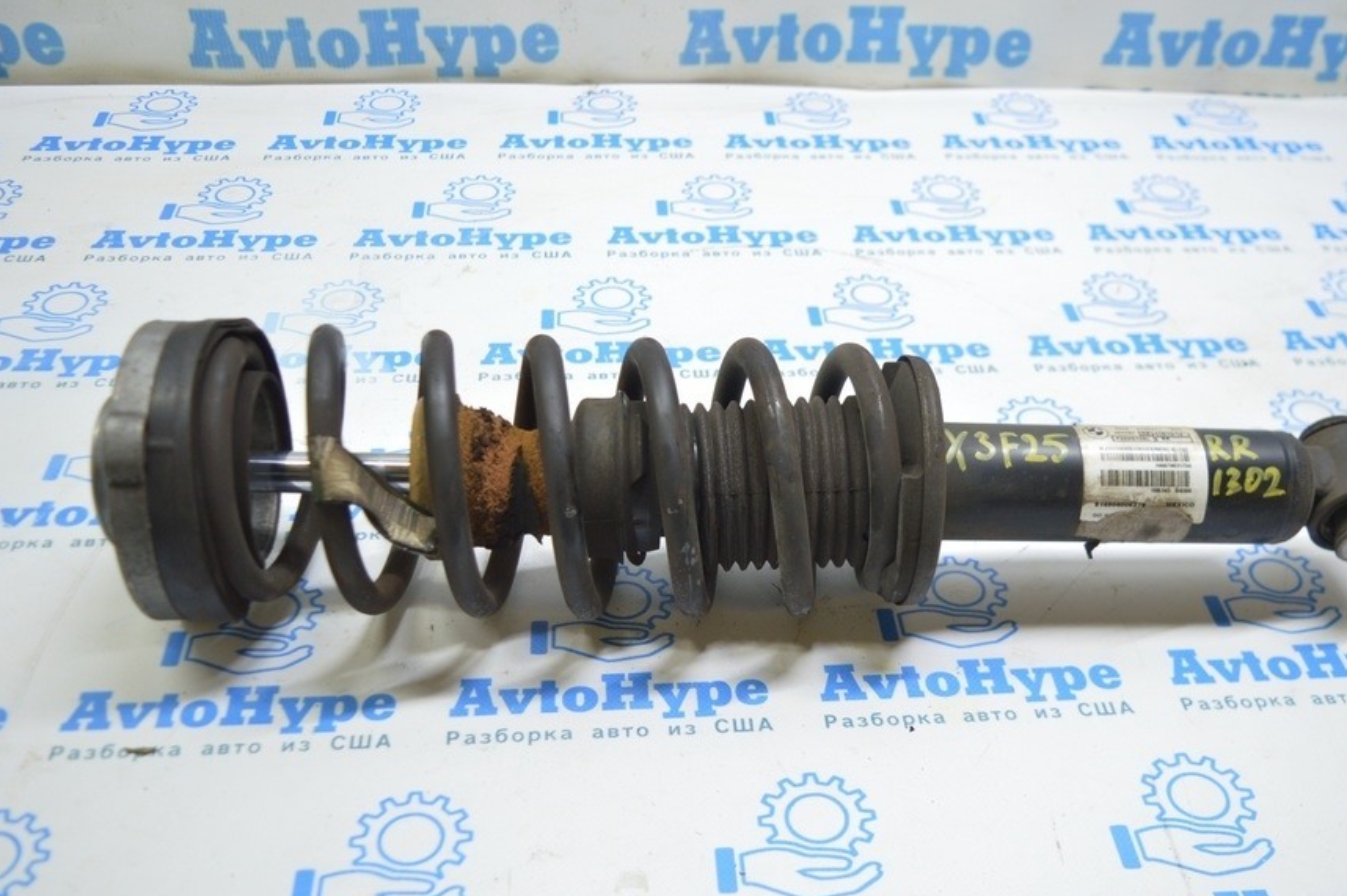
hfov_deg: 51.1
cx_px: 732
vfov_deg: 35.3
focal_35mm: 38
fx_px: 1406
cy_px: 525
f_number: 3.8
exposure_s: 1/40
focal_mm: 21
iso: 400
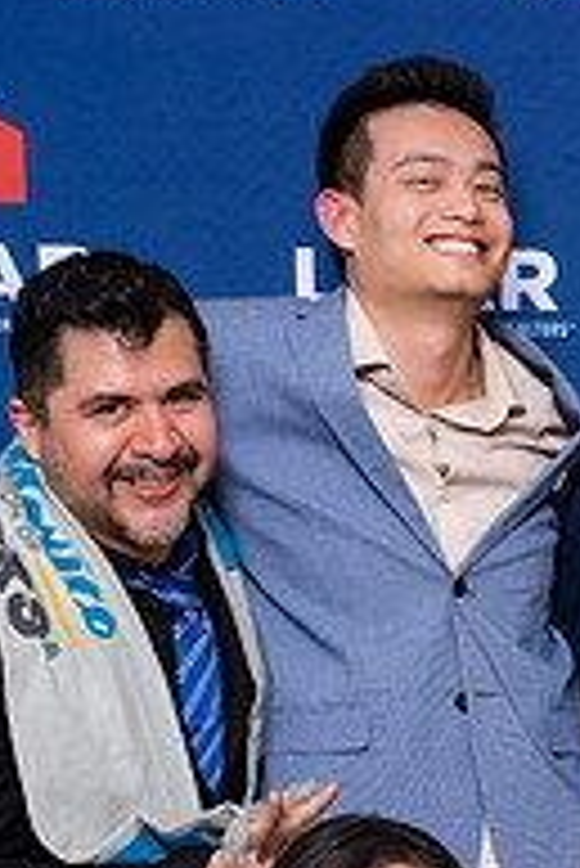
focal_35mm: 156
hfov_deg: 8.5
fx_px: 3763
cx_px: 1043
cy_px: 908
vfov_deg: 13.0
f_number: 5.6
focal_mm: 33
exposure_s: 1/200
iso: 500
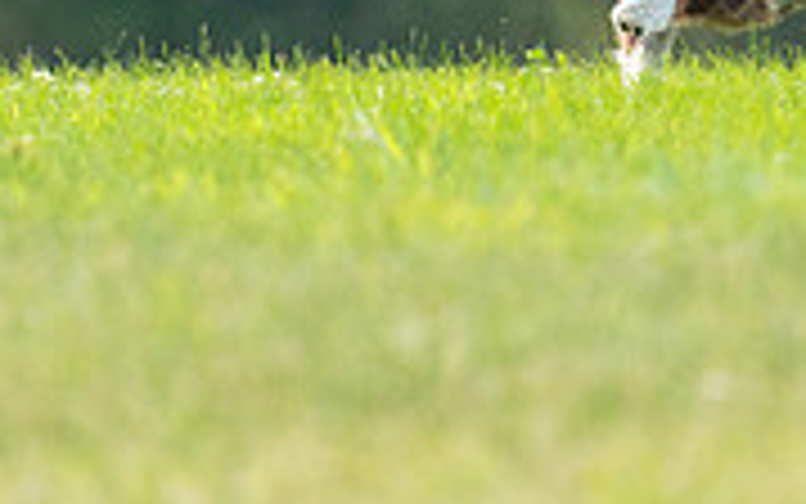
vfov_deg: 1.1
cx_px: 567
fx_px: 27159
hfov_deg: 1.7
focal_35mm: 1236
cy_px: -169
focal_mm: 374
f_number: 6.3
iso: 2500
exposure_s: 1/4000
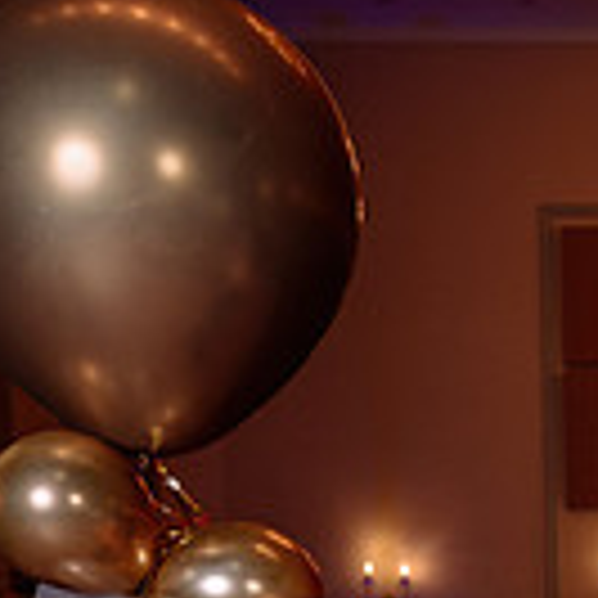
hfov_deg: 12.0
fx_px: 2541
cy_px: 789
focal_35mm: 130
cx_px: 1171
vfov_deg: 13.0
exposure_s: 1/60
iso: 125
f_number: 5.6
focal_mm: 33
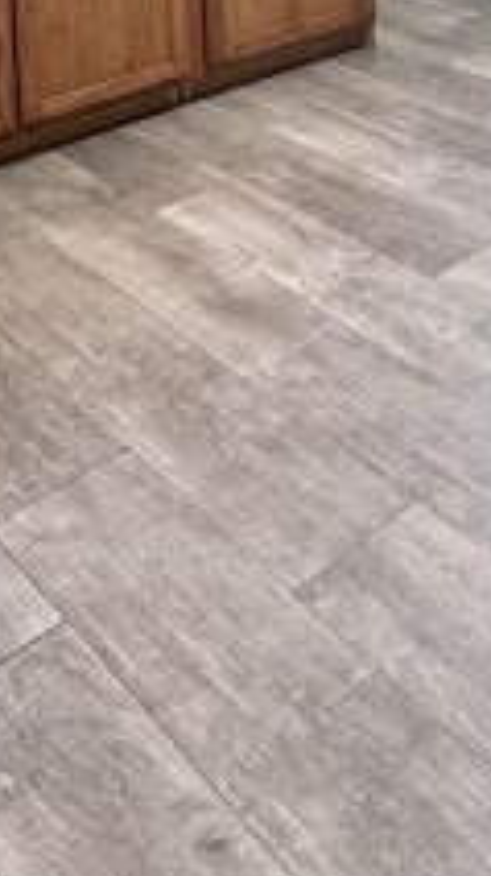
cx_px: 644
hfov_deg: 22.2
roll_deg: +0.9
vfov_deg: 33.1
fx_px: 1113
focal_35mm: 48
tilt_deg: -5.2
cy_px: -229
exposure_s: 1/120
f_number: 2.2
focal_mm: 2.22
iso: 160
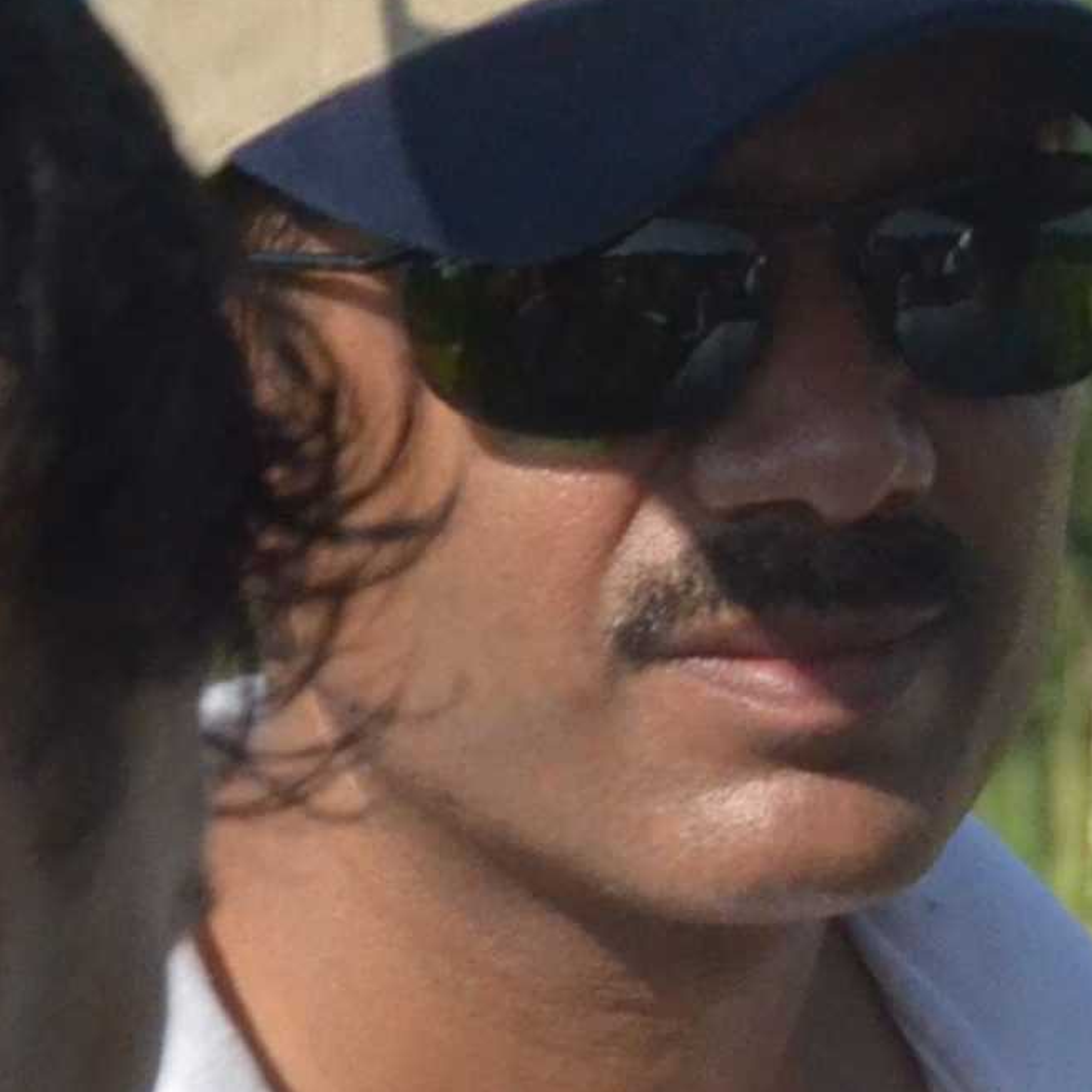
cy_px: 523
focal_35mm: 460
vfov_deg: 3.8
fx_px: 16418
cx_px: 3244
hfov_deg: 3.7
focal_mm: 48
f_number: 8
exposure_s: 1/8000
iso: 1600
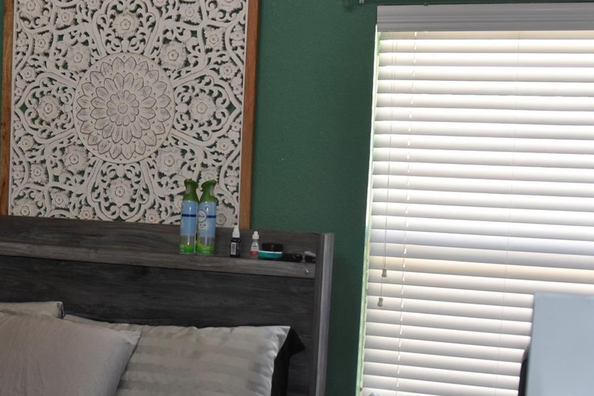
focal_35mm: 58
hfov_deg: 33.6
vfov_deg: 23.3
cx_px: 128
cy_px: 247
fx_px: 957
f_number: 3.5
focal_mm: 18
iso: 400
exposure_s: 1/80
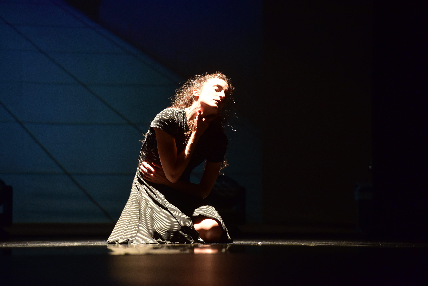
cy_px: 143
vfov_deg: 6.9
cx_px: 214
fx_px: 2378
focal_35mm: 200
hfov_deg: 10.3
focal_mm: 200
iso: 2000
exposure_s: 1/80
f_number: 5
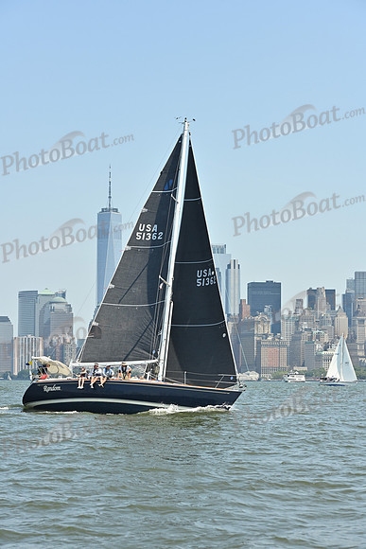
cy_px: 274
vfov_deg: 21.5
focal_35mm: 95
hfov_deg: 14.4
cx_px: 183
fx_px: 1448
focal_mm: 95
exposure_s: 1/1250
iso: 320
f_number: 8
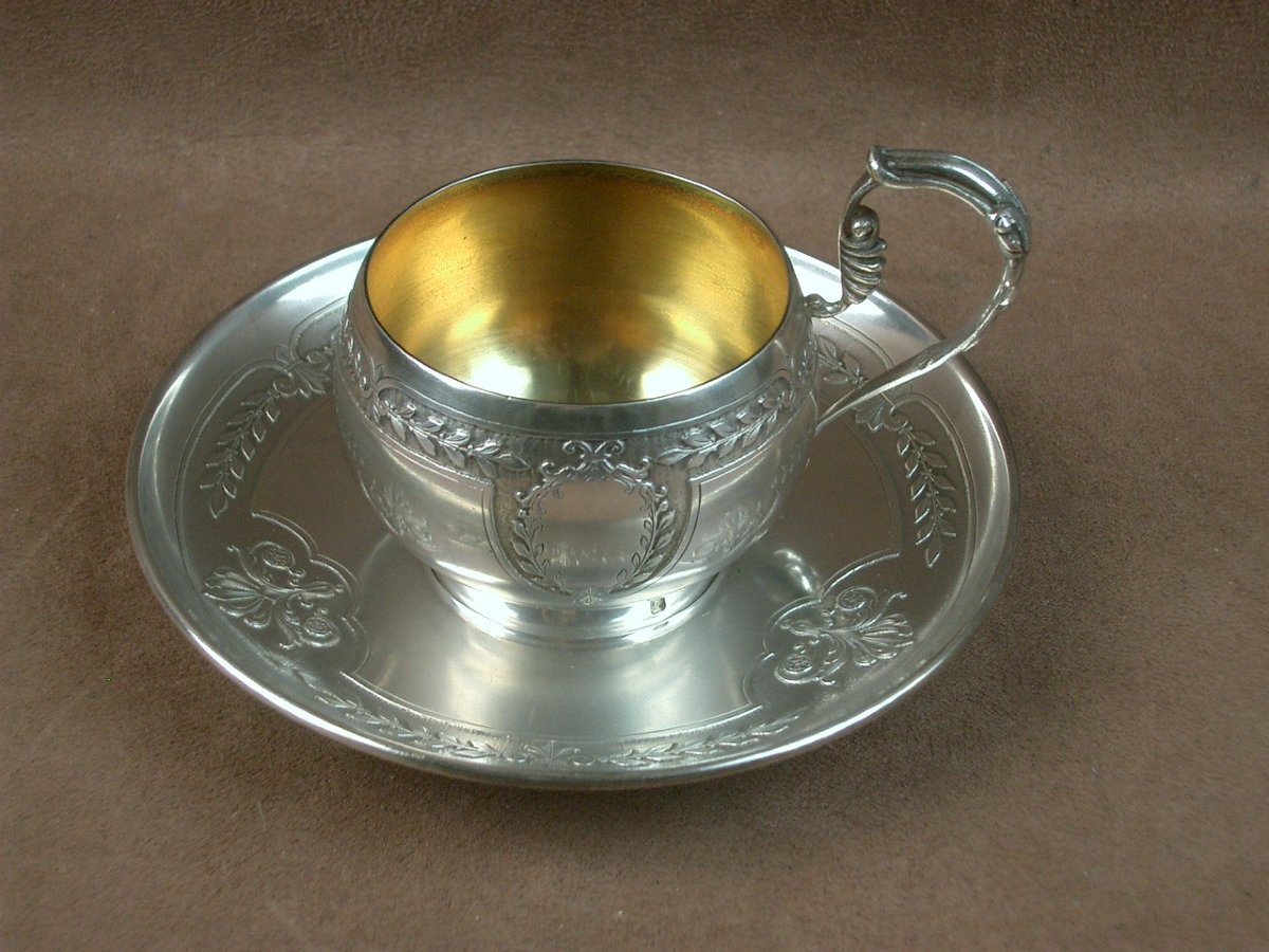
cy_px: 476
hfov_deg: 31.2
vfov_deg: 23.7
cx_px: 634
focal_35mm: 62
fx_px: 2273
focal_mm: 10.2
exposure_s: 1/40
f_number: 3.5
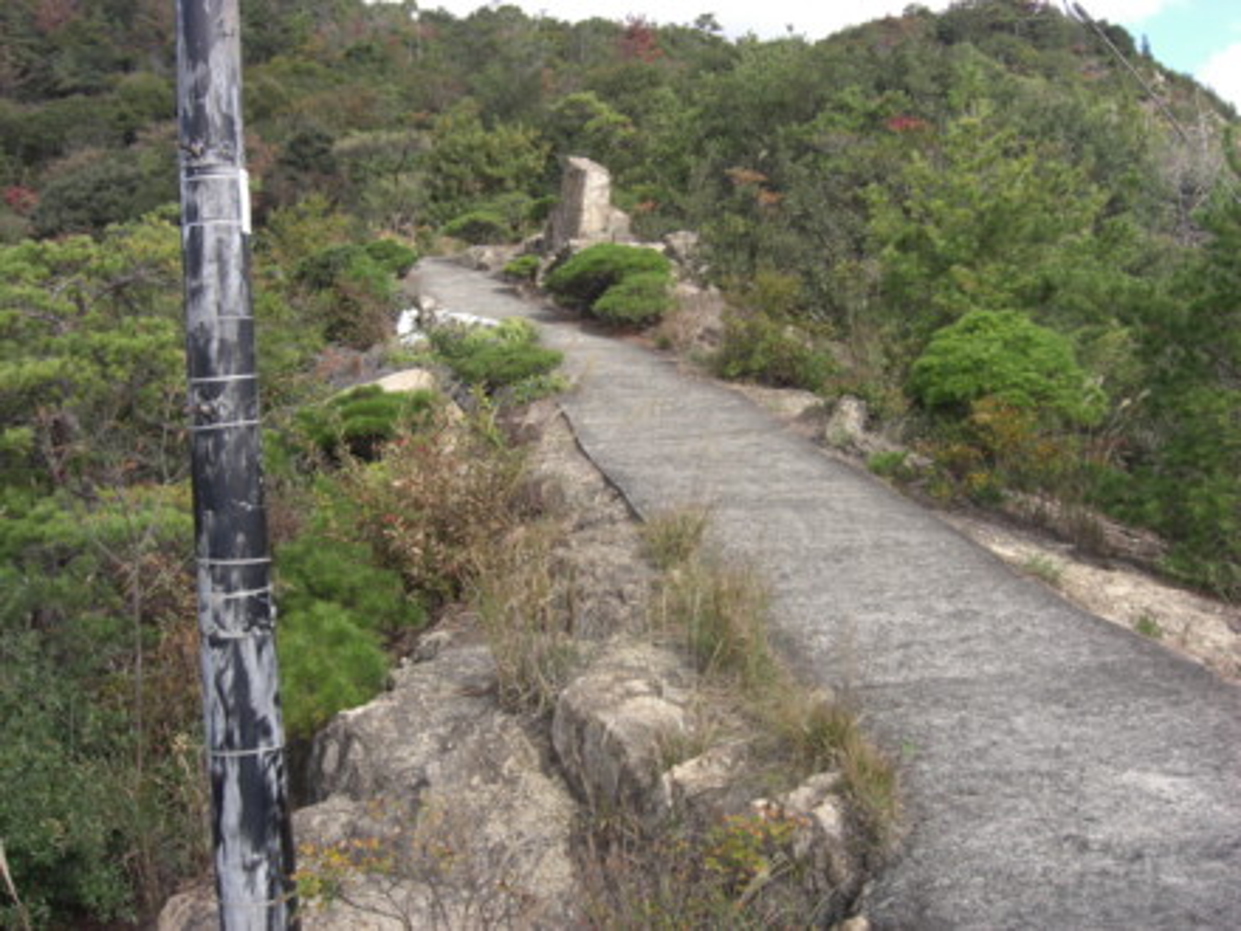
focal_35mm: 38
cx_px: 620
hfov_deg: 49.0
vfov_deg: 37.7
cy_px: 466
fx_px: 1362
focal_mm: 7.9
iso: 80
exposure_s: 1/250
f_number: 4
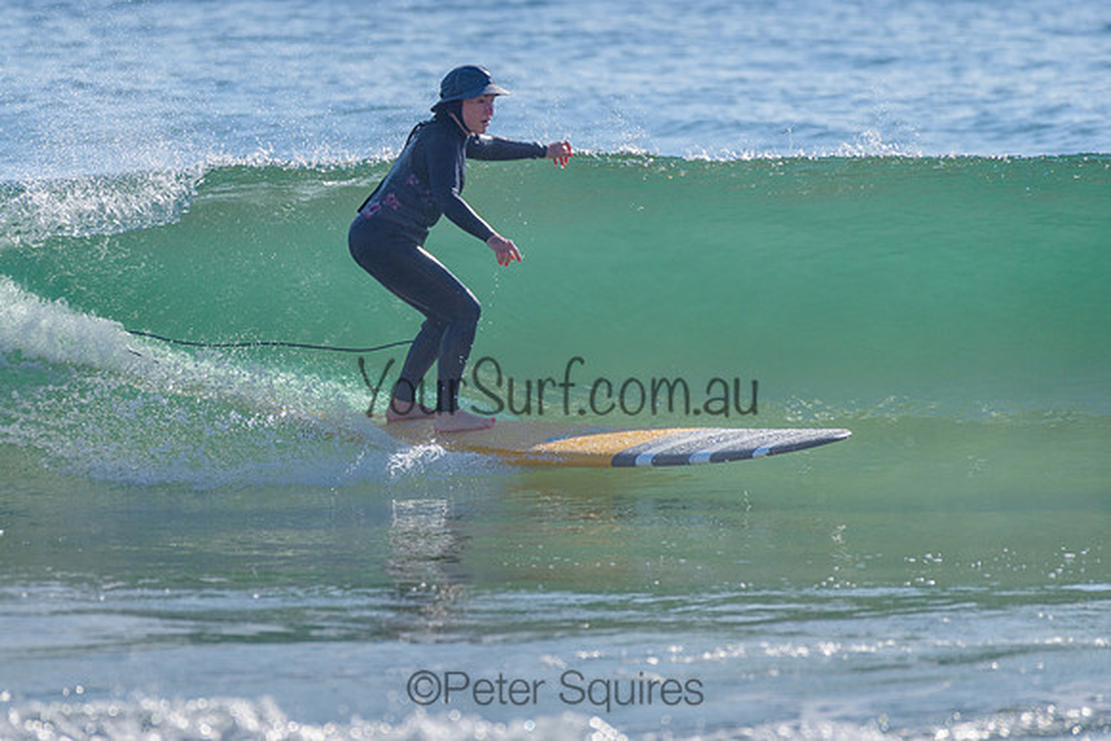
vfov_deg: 2.2
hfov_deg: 3.4
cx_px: 430
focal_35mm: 613
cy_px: 324
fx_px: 18922
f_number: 5.6
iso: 125
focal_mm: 500
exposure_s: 1/2000
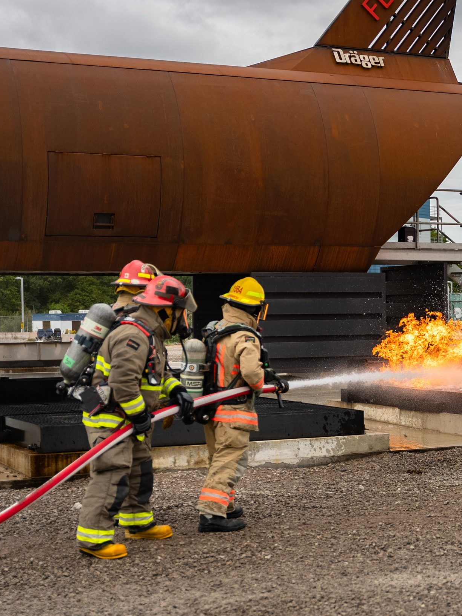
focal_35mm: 77
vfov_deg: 25.3
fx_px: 1370
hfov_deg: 18.8
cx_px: 422
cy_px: 343
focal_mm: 45
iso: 125
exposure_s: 1/1250
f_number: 2.8
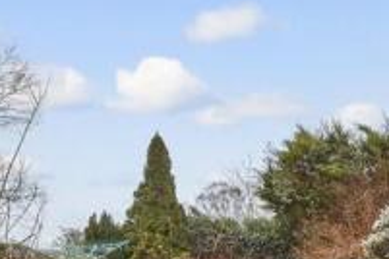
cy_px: 299
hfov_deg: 37.7
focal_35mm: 49
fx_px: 529
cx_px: 349
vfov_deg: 25.2
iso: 400
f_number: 8
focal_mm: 10
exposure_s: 1/250
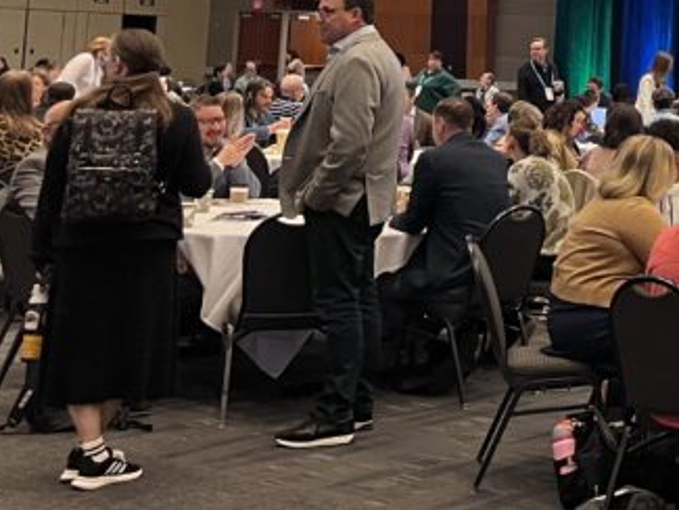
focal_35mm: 82
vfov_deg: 17.3
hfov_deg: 21.4
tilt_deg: +4.5
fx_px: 1609
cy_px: -67
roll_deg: -1.9
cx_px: 905
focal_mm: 5.1
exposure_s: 1/60
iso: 400
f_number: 1.6
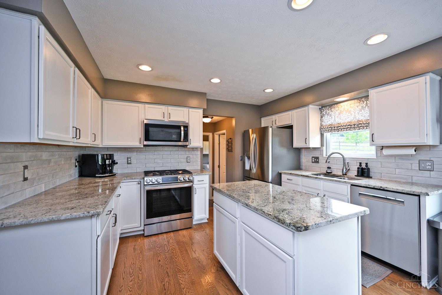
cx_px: 221
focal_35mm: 14
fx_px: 172
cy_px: 148
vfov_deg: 81.2
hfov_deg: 104.3
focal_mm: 14
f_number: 4
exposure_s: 1/60
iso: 200
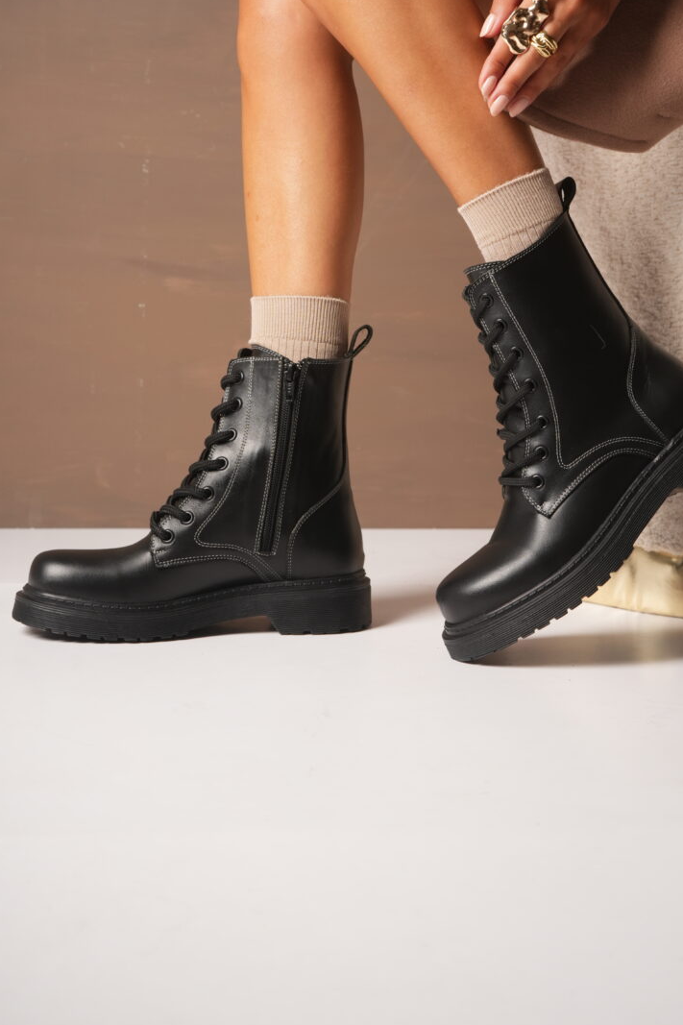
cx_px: 389
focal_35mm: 60
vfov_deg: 33.3
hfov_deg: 22.6
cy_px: 425
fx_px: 1708
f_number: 7.1
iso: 400
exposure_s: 1/125
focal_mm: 50
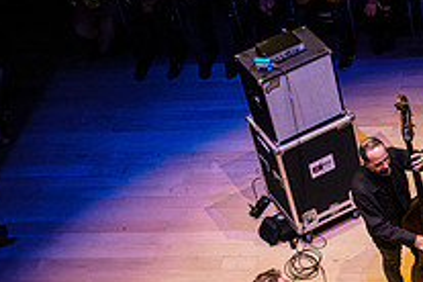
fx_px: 1187
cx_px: 495
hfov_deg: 19.2
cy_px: 254
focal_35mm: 101
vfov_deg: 13.4
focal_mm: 13.29
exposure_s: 1/320
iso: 2500
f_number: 3.5
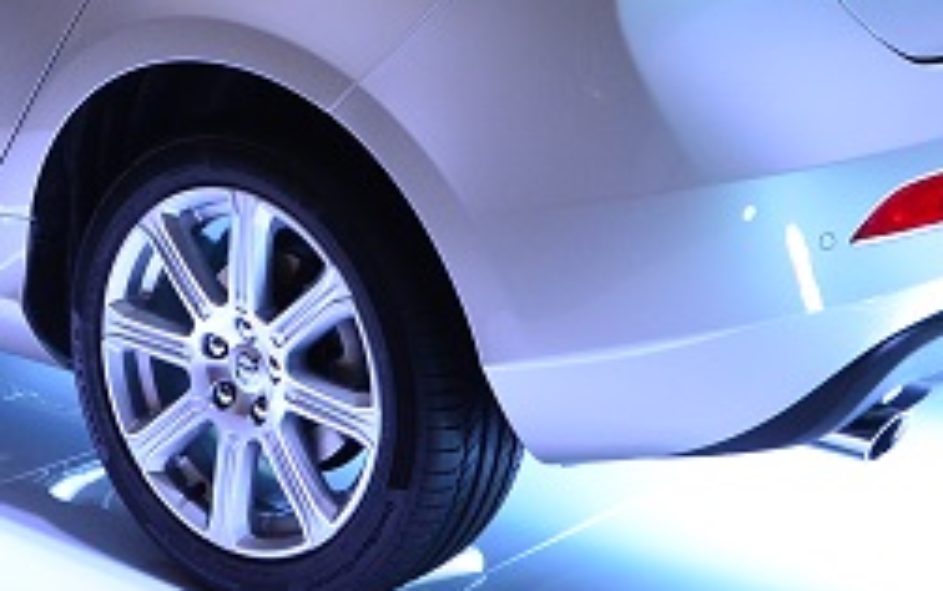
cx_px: 180
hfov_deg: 23.4
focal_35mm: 87
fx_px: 2238
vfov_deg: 14.7
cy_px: -77
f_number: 4.5
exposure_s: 1/80
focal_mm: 18
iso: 800
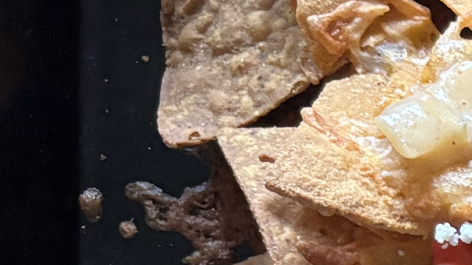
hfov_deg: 11.1
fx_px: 2065
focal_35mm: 165
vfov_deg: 7.1
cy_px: 528
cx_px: 1115
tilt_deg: -86.9
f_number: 1.6
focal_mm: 5.96
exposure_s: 1/60
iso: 500
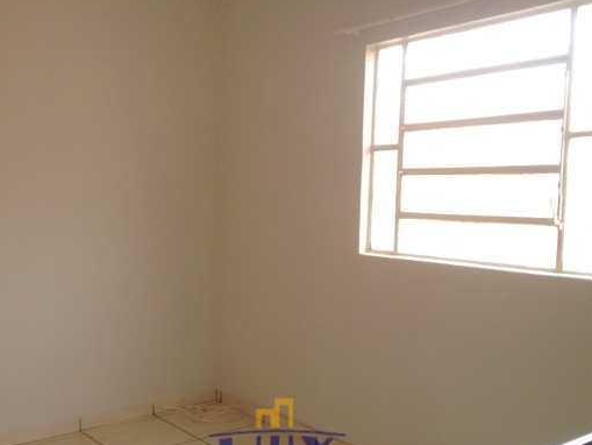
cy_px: 255
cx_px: 278
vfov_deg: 32.8
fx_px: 753
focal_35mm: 44
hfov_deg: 42.9
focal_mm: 4.28
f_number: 2.4
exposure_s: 1/149
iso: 50
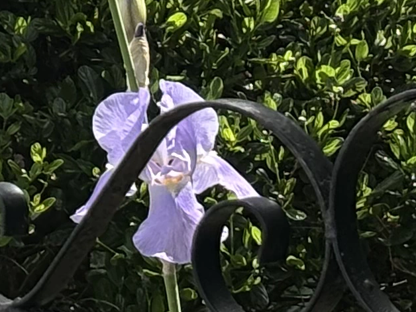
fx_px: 4014
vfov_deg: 4.4
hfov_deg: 5.6
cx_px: -808
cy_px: -435
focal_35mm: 334
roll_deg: +0.3
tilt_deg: +4.1
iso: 32
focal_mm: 5.96
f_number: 1.6
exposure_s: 1/722
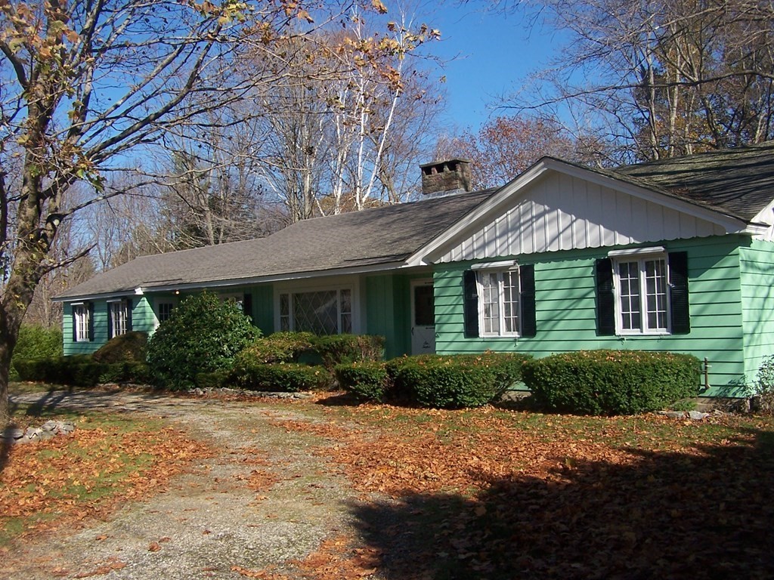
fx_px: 850
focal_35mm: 38
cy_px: 290
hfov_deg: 49.0
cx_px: 387
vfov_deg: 37.7
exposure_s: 1/750
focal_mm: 6.3
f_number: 4
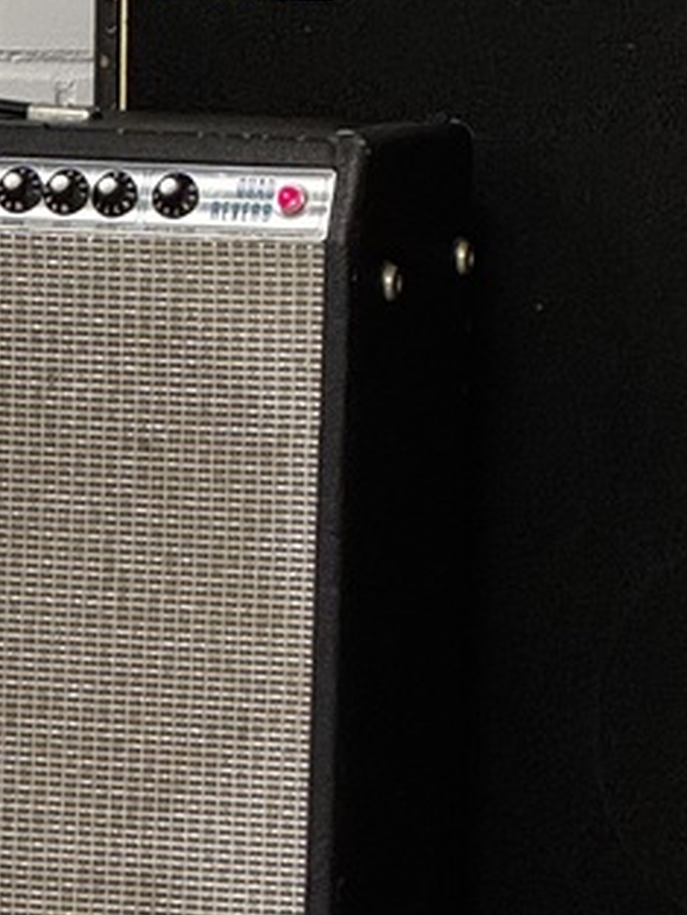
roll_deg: -1.7
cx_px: 646
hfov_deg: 5.0
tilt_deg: -2.3
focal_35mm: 295
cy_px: -15
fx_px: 7801
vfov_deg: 6.7
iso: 500
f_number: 2.8
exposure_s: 1/33
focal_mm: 9
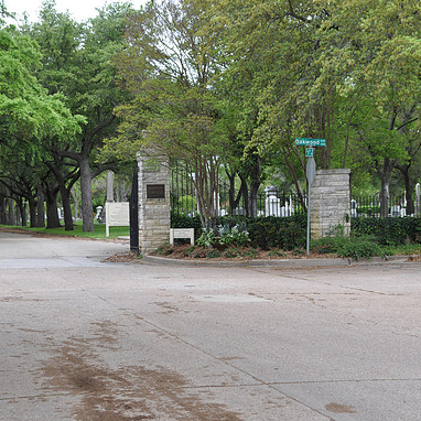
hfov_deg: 19.5
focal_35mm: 89
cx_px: 163
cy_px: 210
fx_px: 1225
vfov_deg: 19.5
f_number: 9
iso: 200
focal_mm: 46
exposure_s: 1/80
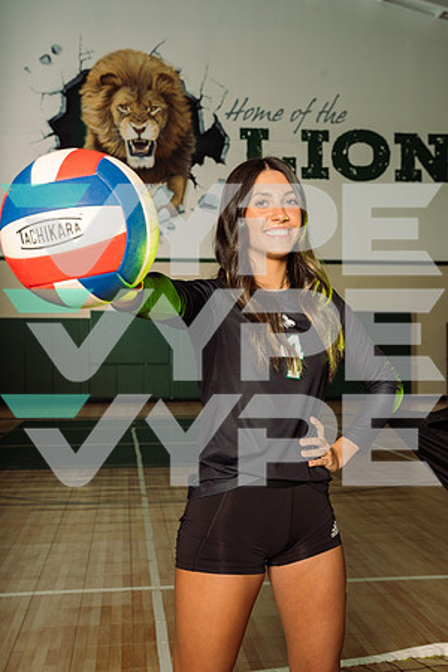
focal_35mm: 42
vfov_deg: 46.4
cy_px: 336
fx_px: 784
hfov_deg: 31.9
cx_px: 224
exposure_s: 1/250
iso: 250
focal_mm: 42
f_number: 7.1
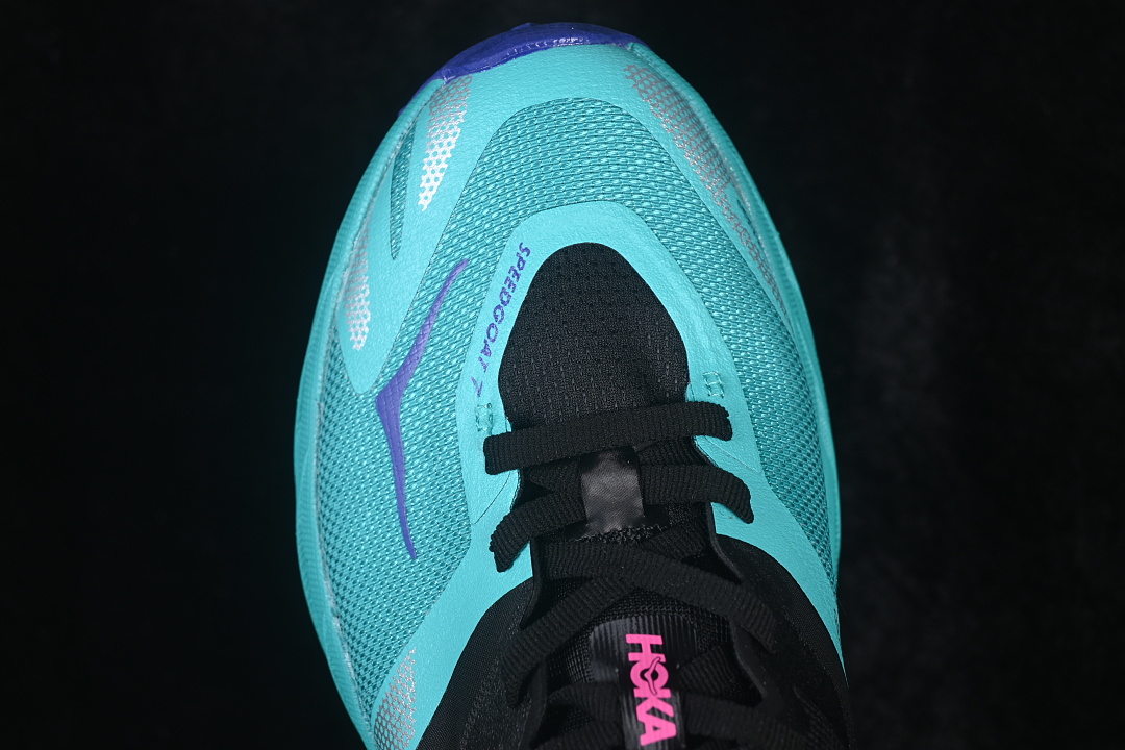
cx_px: 562
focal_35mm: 75
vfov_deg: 18.2
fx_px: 2344
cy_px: 375
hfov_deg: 27.0
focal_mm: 50
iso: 160
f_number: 7.1
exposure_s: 1/80
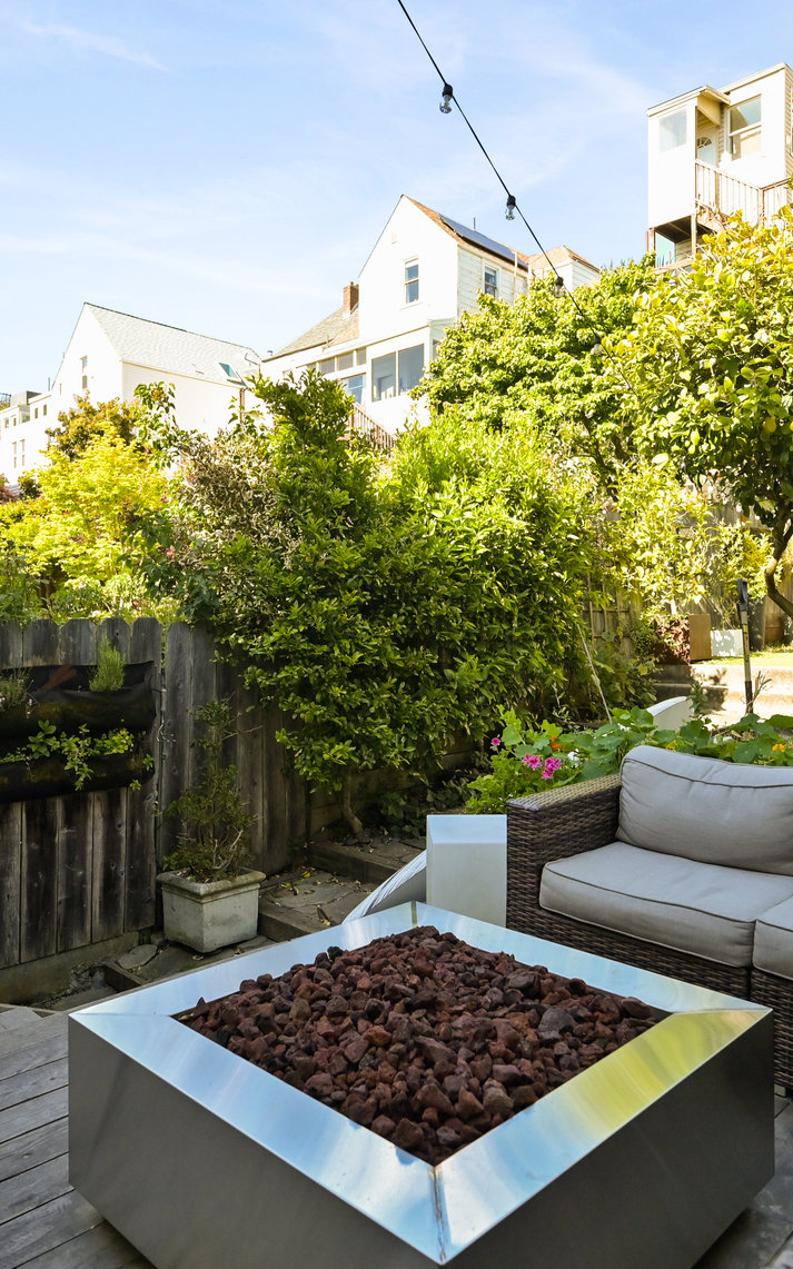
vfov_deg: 72.5
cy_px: 607
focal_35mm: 25
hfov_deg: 49.3
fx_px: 865
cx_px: 391
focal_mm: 14
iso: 400
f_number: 4
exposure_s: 1/1000
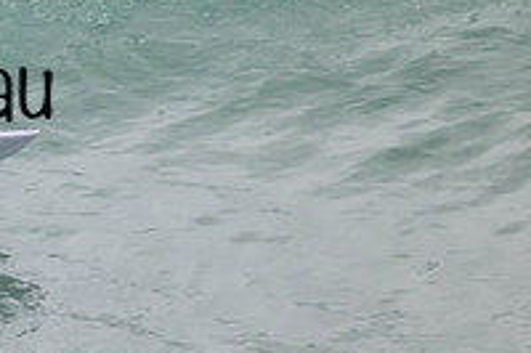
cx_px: -495
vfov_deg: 0.4
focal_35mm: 3126
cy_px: -90
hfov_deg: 0.7
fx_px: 46069
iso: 1400
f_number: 11
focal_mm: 800
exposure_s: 1/2000
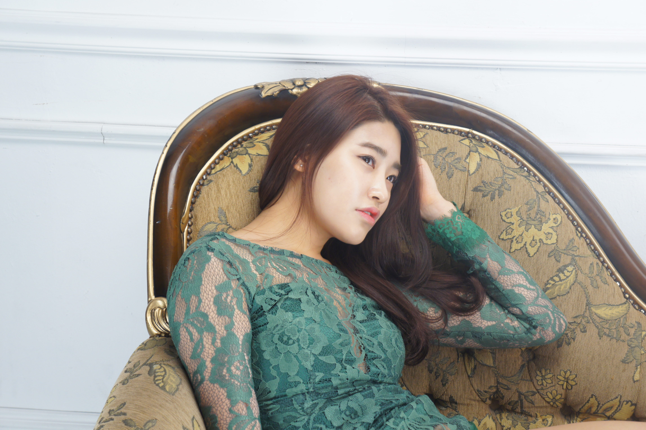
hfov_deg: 24.6
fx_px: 1480
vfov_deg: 16.5
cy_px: 215
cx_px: 323
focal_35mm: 82
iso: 500
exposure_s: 1/100
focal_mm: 55
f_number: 5.6
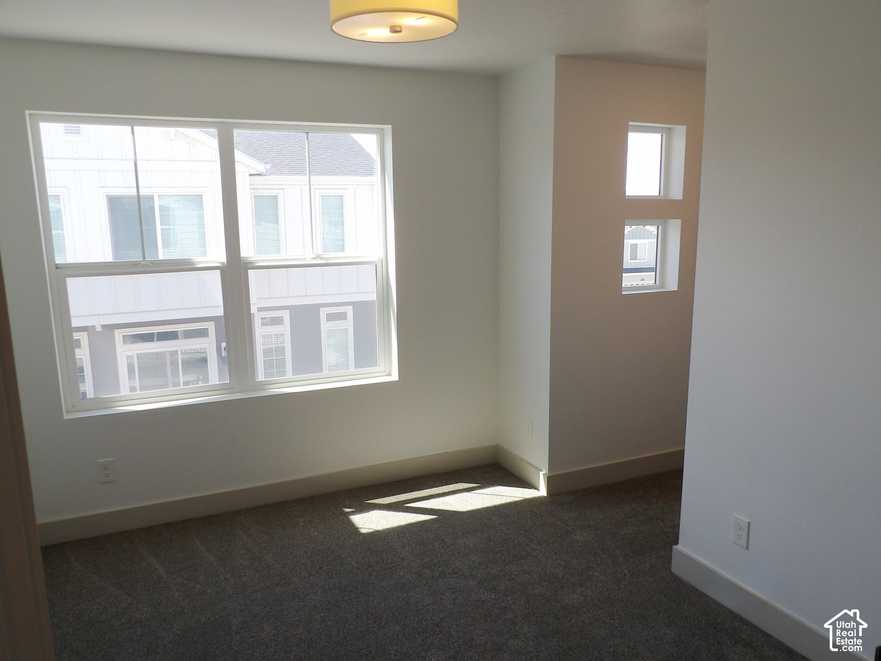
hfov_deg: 71.6
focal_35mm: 24
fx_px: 611
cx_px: 440
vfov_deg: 56.8
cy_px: 330
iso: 100
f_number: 3.2
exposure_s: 1/172
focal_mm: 4.3
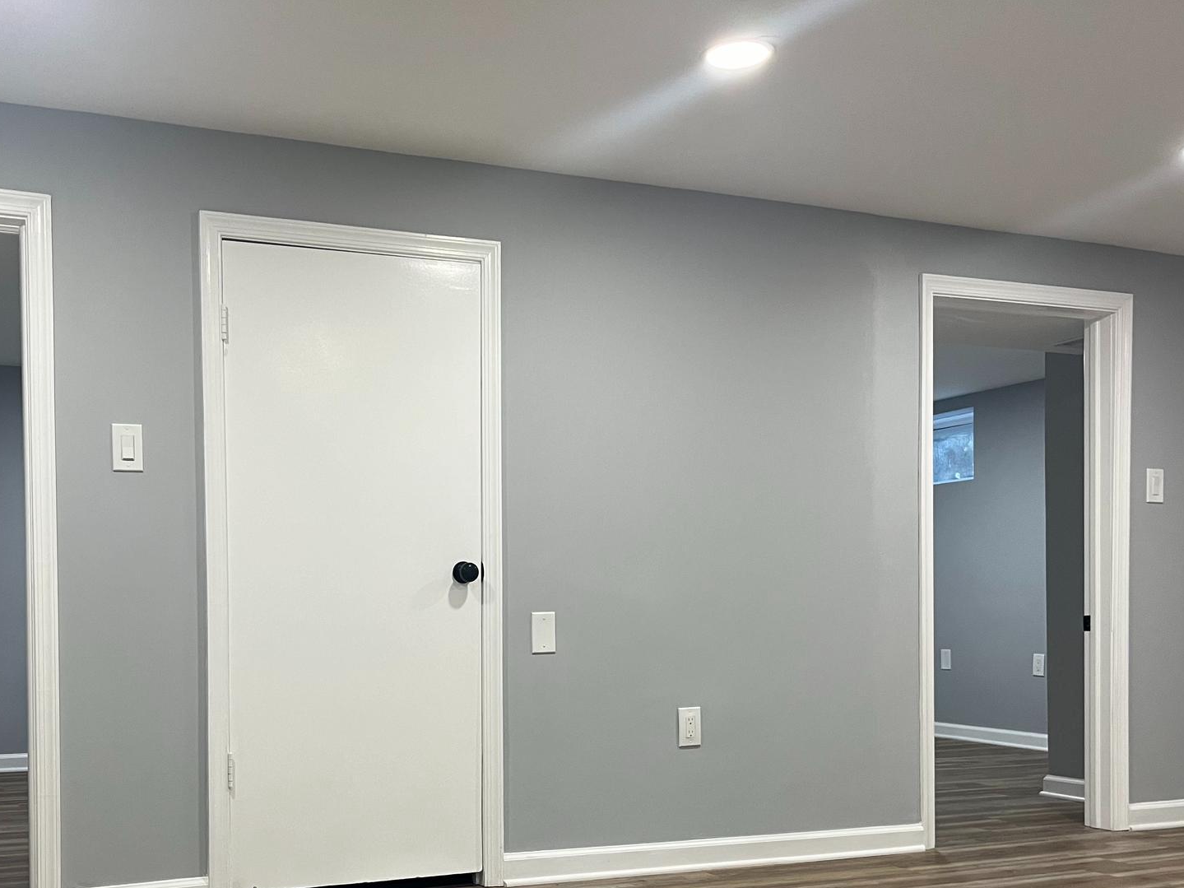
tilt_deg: -1.2
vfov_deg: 38.0
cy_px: 630
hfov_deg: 49.4
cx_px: 412
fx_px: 1265
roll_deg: +1.4
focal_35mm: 37
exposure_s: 1/60
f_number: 1.6
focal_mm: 5.1
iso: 80
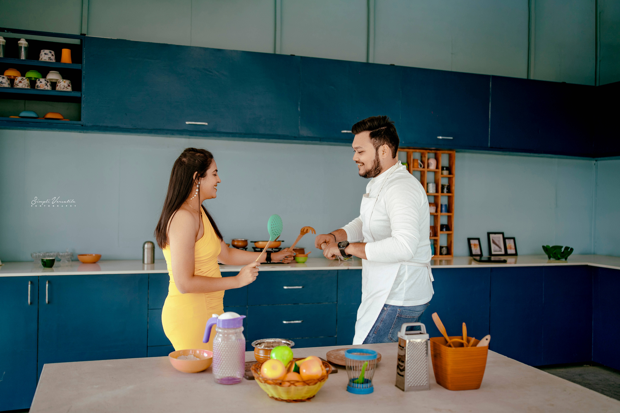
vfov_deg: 37.9
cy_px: 206
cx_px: 310
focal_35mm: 35
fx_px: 603
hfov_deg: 54.4
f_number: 2
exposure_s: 1/400
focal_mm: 35
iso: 200
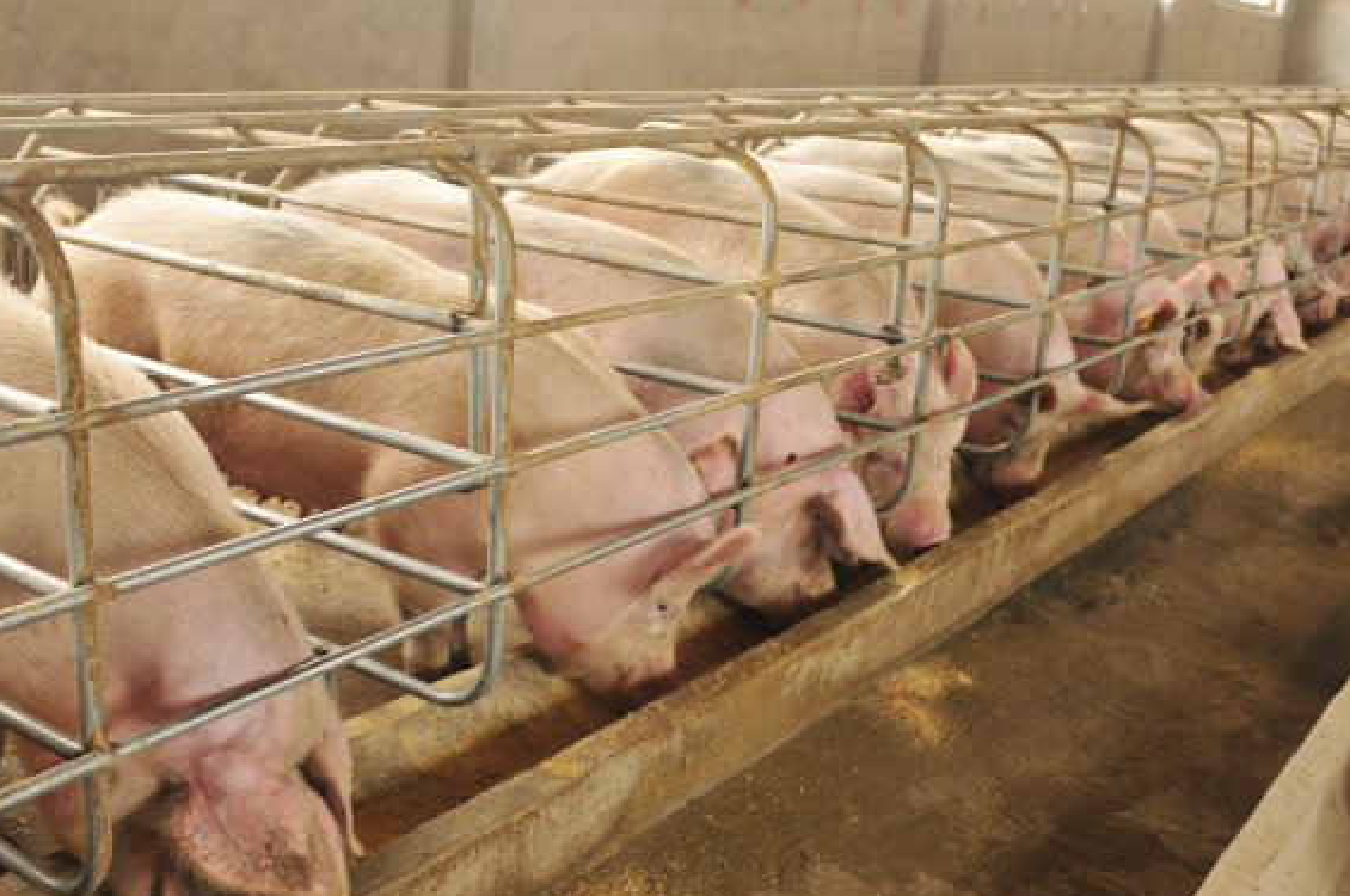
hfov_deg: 49.6
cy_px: 478
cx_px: 633
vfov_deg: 34.1
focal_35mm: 39
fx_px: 1460
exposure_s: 1/40
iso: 320
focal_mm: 24
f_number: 3.5
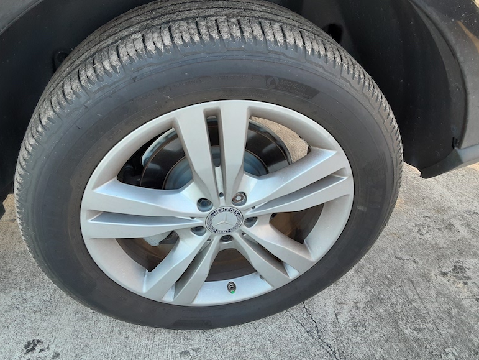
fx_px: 388
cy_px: 177
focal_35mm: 28
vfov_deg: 49.8
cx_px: 241
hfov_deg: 63.4
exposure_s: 1/120
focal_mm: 2.91
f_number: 1.9
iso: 64
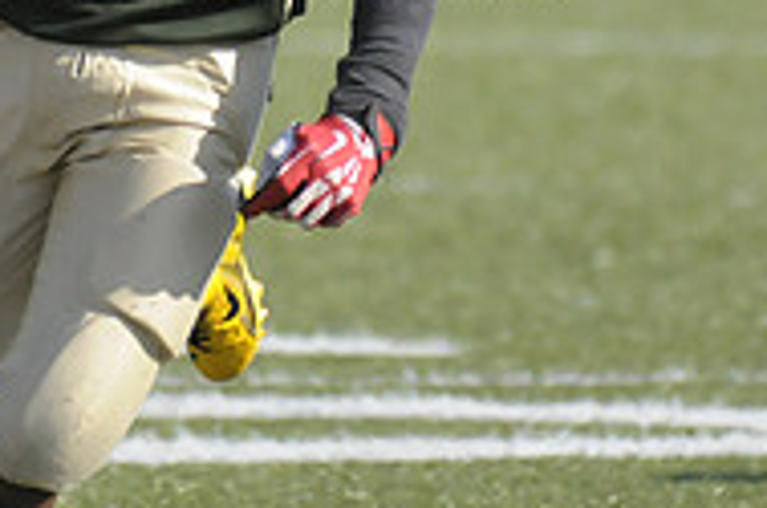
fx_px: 26459
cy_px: -181
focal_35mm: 1245
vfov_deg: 1.1
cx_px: 122
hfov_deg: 1.7
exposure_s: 1/6400
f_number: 4
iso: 1600
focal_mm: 270
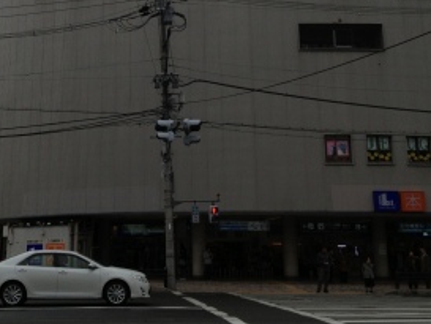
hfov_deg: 30.1
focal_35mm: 64
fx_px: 797
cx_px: 153
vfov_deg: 22.6
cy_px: 62
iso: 50
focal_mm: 4.28
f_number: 2.4
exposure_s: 1/1727
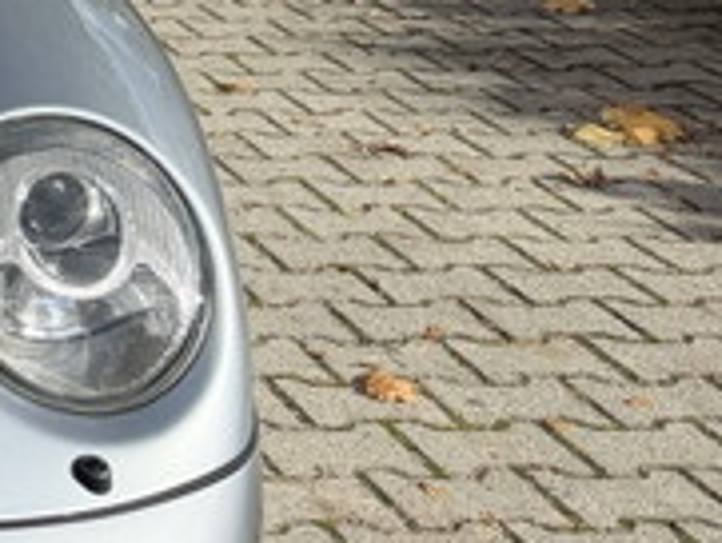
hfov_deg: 15.7
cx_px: -670
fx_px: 2129
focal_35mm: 102
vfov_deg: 14.3
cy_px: 8
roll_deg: +1.1
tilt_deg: -15.0
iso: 100
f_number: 1.78
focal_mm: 6.76
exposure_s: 1/4673
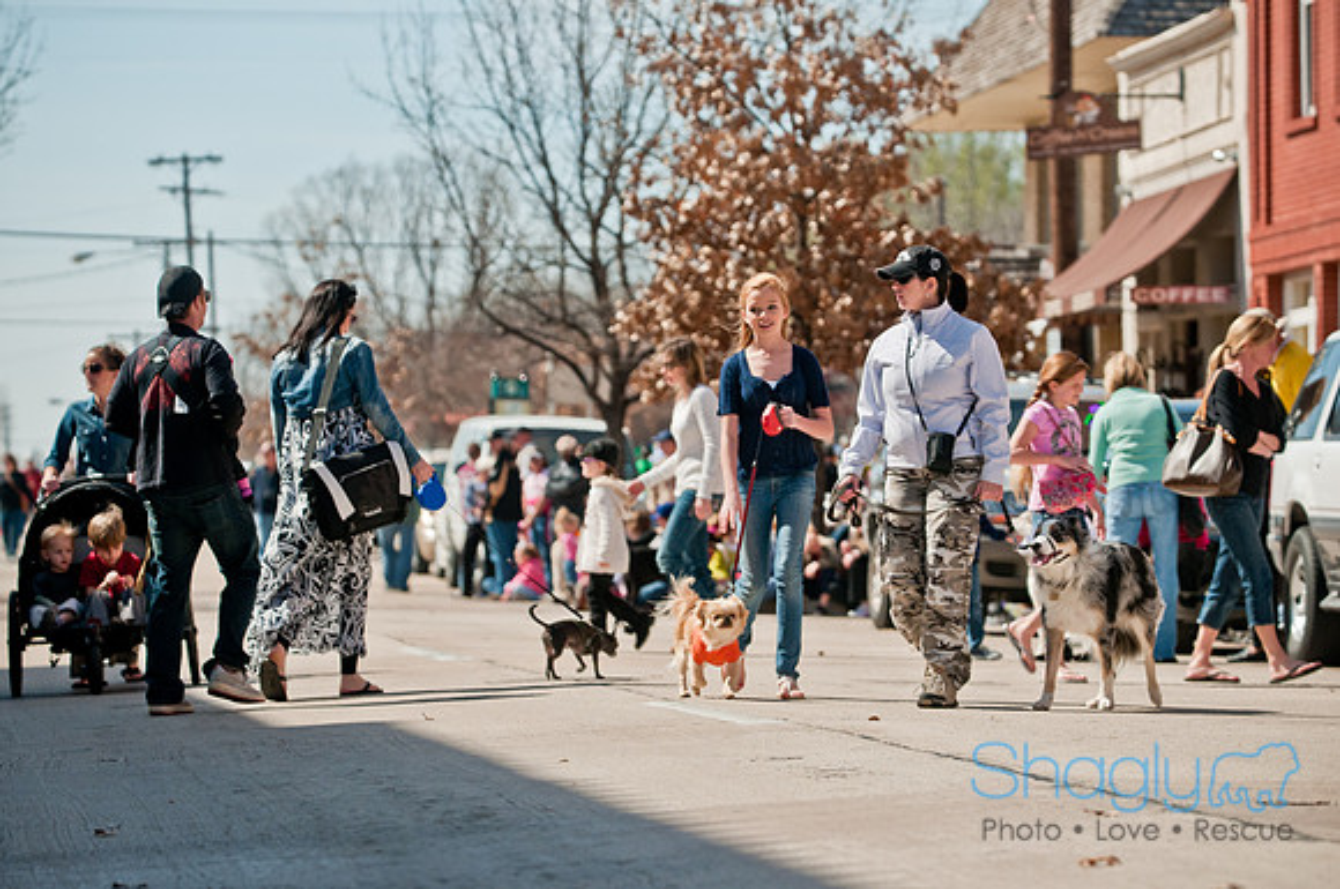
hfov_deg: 11.4
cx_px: 670
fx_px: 6691
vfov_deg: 7.6
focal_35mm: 180
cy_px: 444
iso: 400
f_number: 4
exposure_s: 1/3200
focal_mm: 120
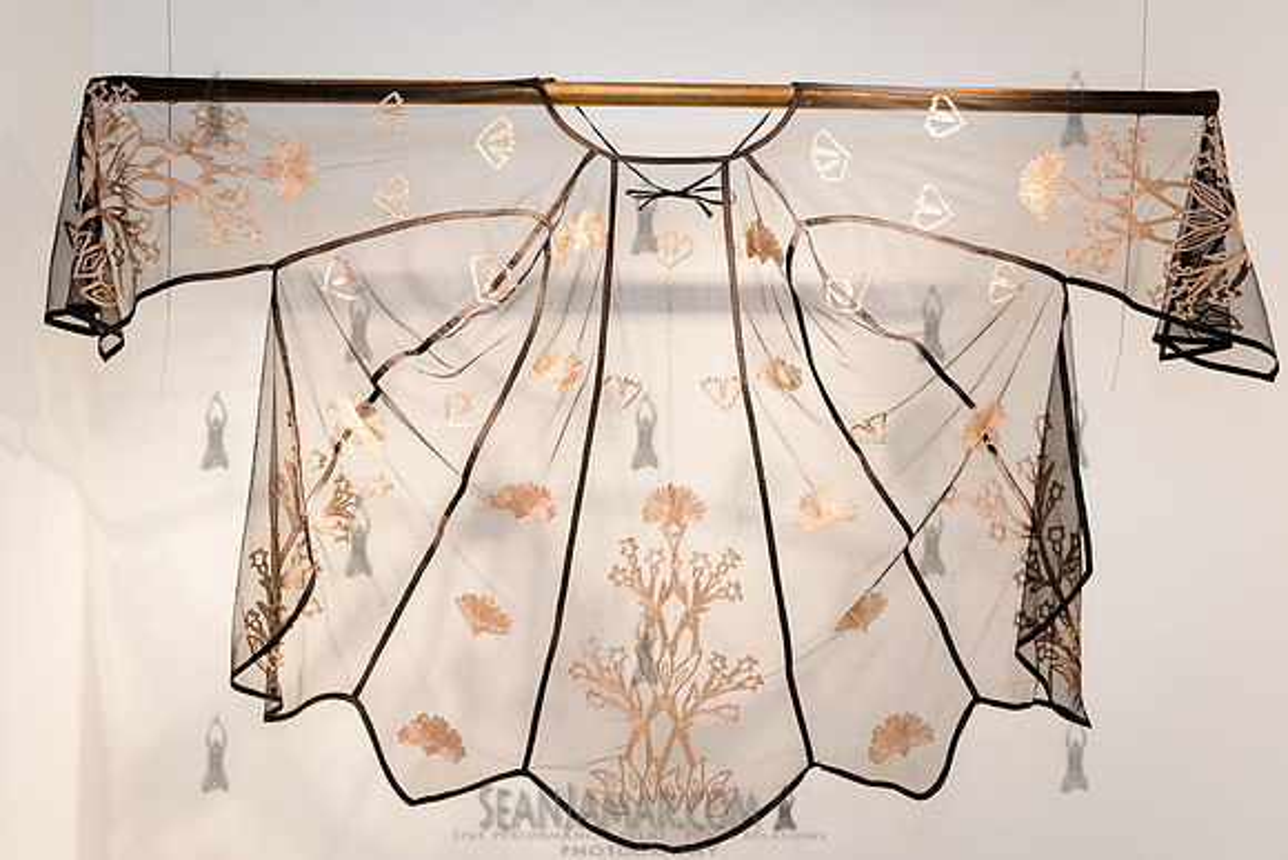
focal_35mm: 31
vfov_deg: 42.3
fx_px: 1109
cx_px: 644
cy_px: 430
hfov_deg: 60.3
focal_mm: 31
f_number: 4
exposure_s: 1/200
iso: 1600
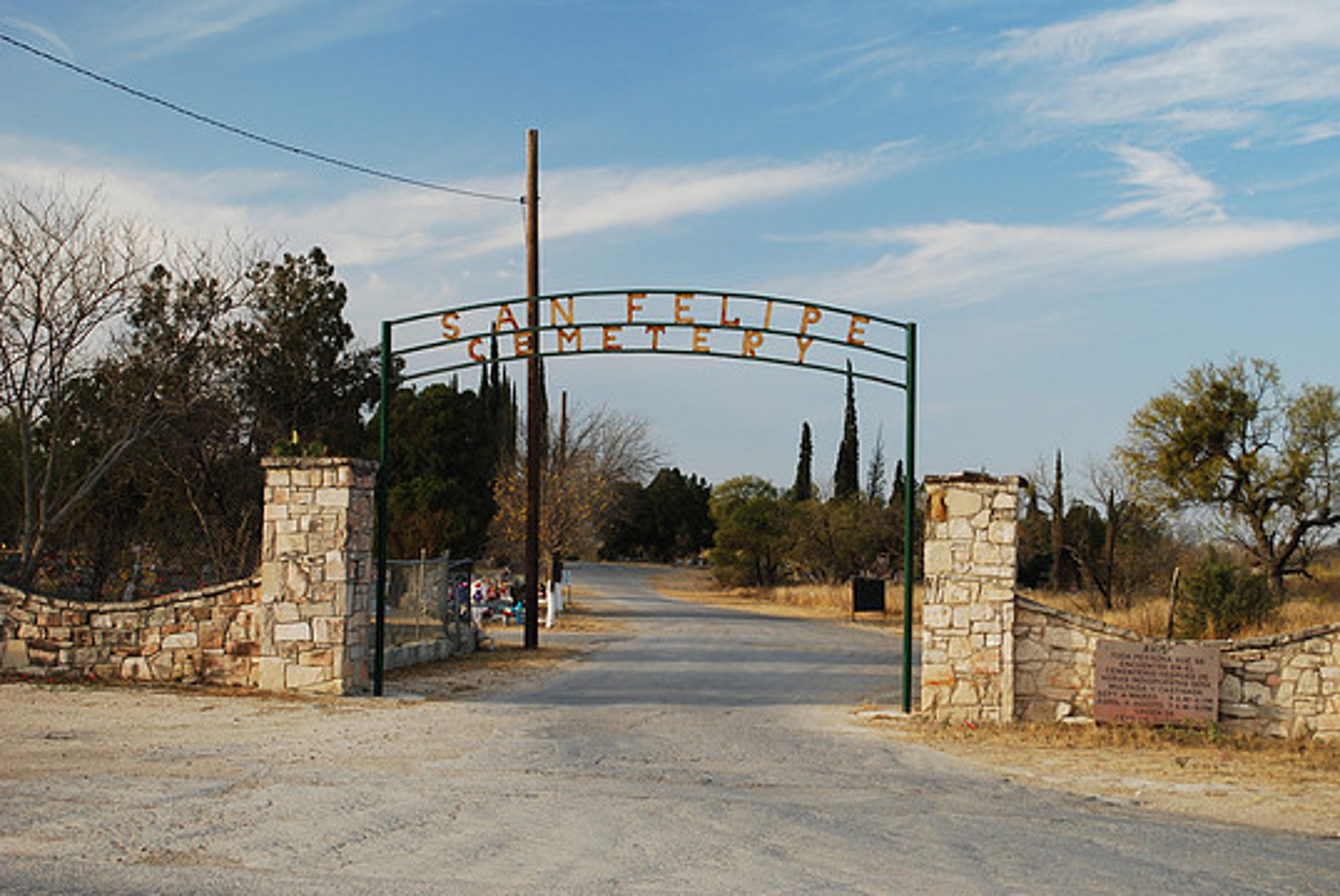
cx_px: 717
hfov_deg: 36.2
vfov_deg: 24.7
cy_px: 438
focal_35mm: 55
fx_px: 2049
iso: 200
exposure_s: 1/100
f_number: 5.6
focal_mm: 34
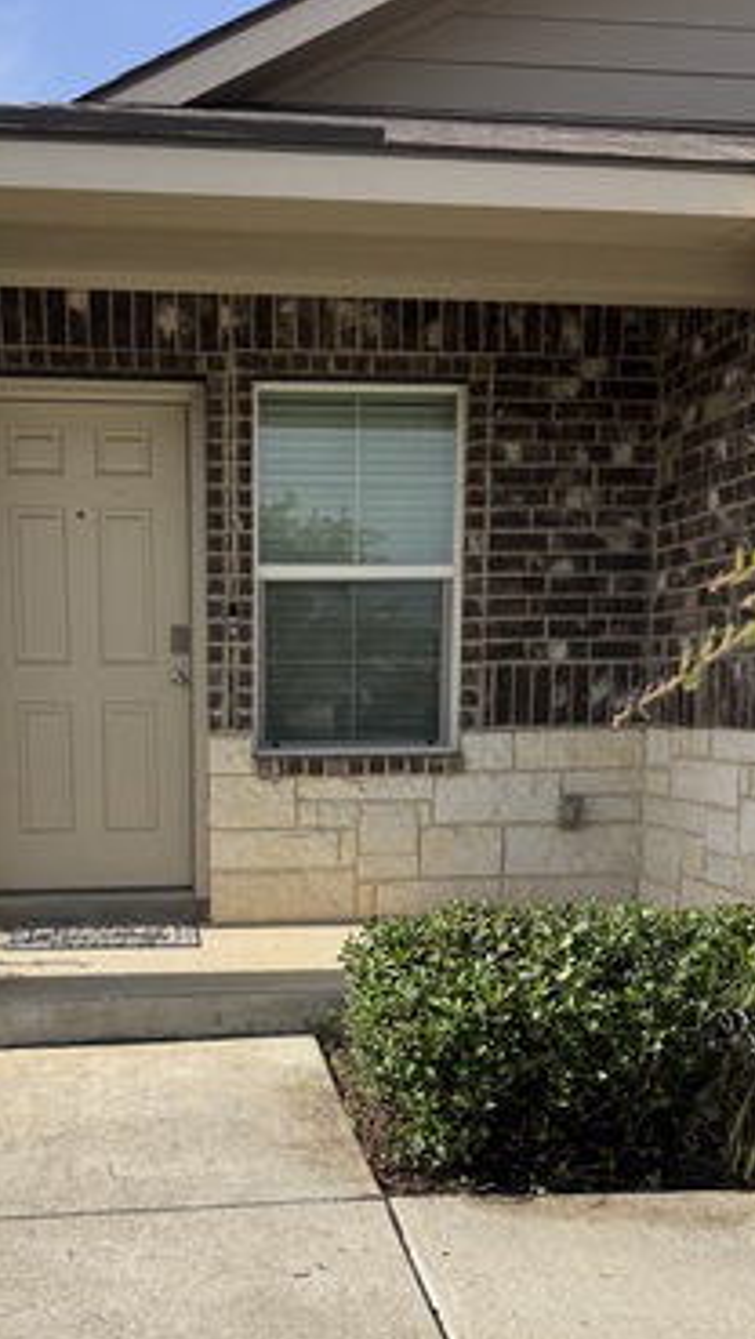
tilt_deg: -7.5
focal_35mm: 34
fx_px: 1208
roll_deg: +0.4
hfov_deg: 34.3
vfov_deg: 57.1
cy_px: 856
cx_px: 236
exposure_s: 1/5348
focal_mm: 6.76
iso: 80
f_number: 1.78
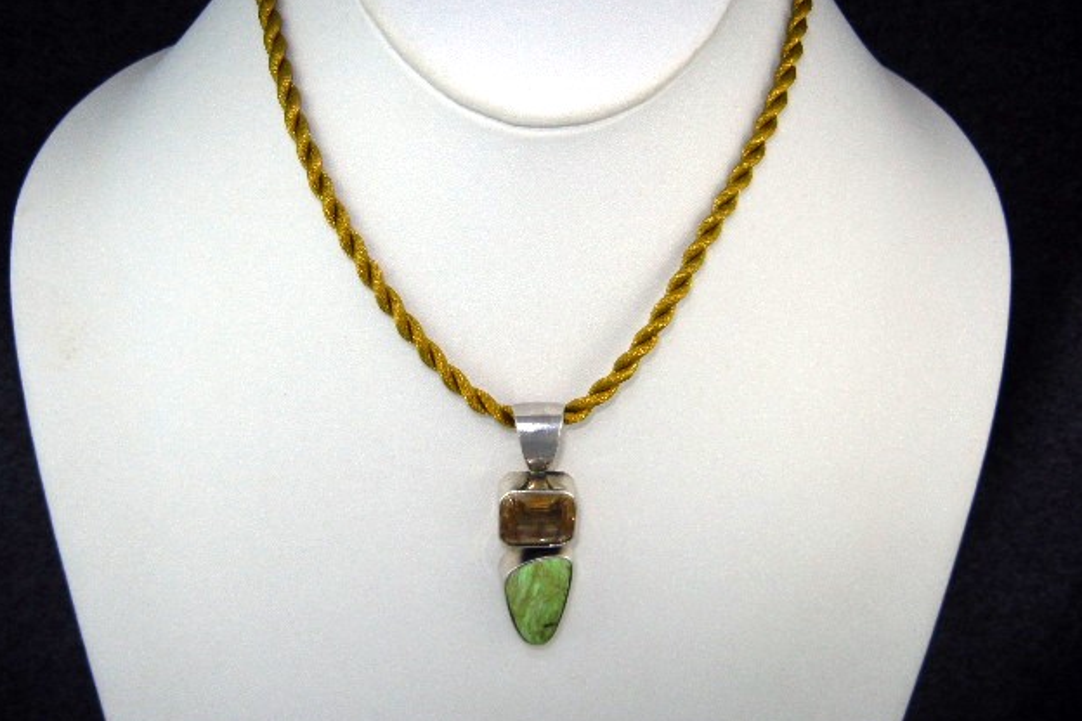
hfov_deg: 58.7
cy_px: 354
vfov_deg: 41.1
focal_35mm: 32
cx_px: 544
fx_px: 962
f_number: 7
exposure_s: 1/30
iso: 178
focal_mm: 5.4
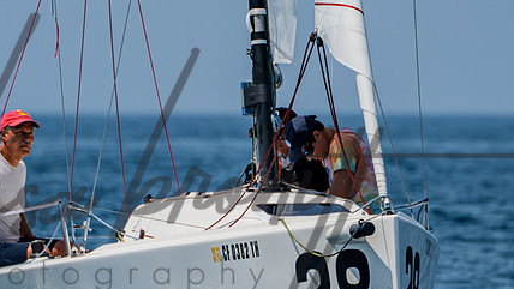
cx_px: 219
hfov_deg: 1.7
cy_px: 142
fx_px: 17613
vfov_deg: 0.9
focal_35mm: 1292
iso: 125
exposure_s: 1/800
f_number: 6.3
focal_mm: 400
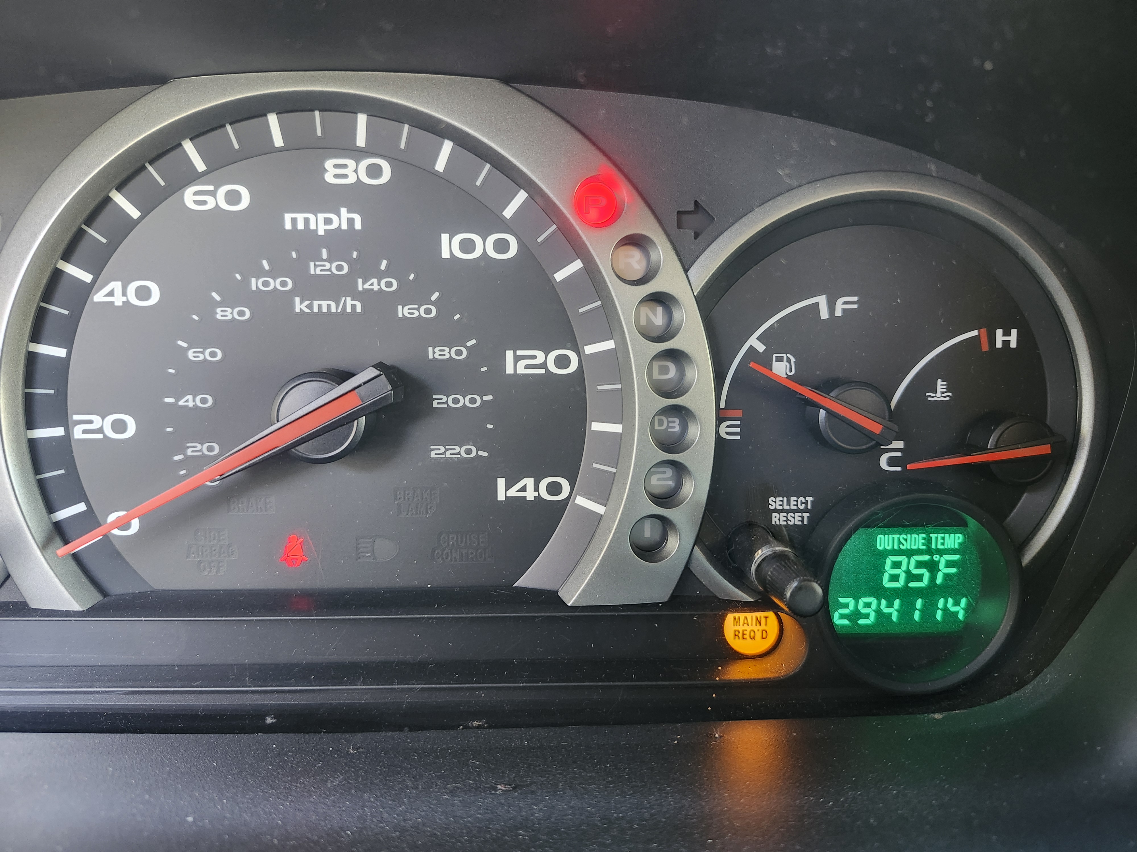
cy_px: 426
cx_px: 568
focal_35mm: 23
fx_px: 755
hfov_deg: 73.9
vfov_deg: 58.9
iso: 500
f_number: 1.8
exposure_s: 1/30
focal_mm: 5.54
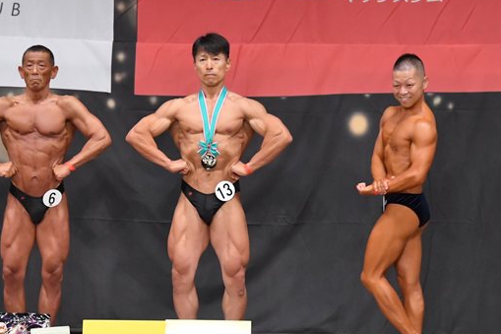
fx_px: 3687
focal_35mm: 265
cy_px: 195
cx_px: 141
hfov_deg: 7.8
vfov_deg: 5.2
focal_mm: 116
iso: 5000
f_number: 5.6
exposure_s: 1/400
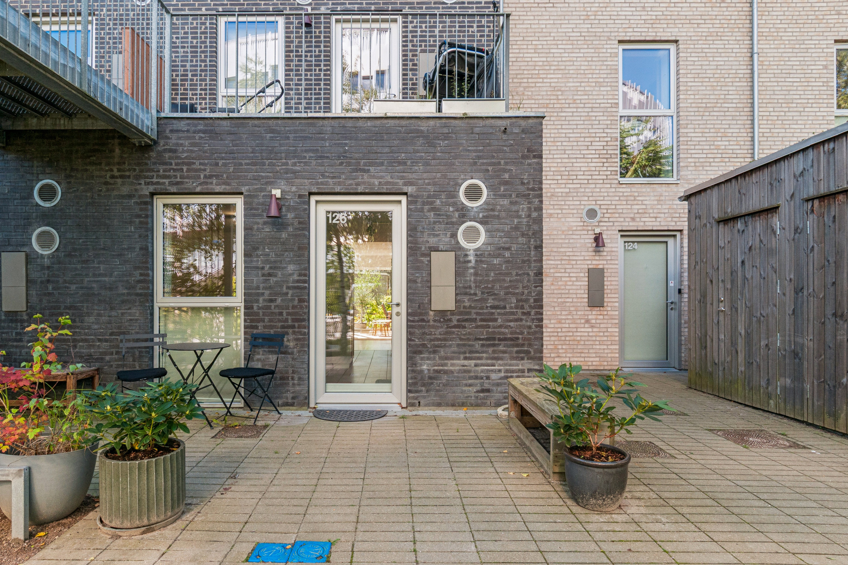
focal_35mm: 20
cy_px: 275
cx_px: 387
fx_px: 471
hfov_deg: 83.8
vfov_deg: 61.9
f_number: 10
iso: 200
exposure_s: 1/60
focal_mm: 12
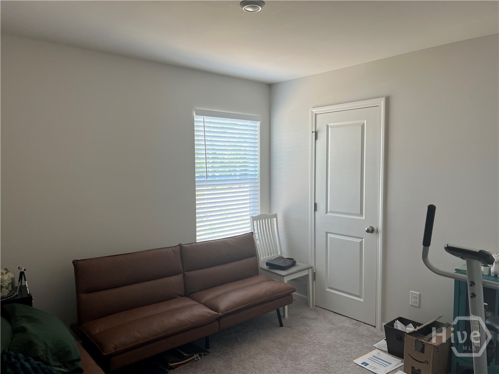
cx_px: 250
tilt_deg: -4.9
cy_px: 187
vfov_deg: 53.1
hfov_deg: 67.3
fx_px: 375
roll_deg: +0.4
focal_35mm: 26
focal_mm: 5.7
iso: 100
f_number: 1.5
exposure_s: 1/121
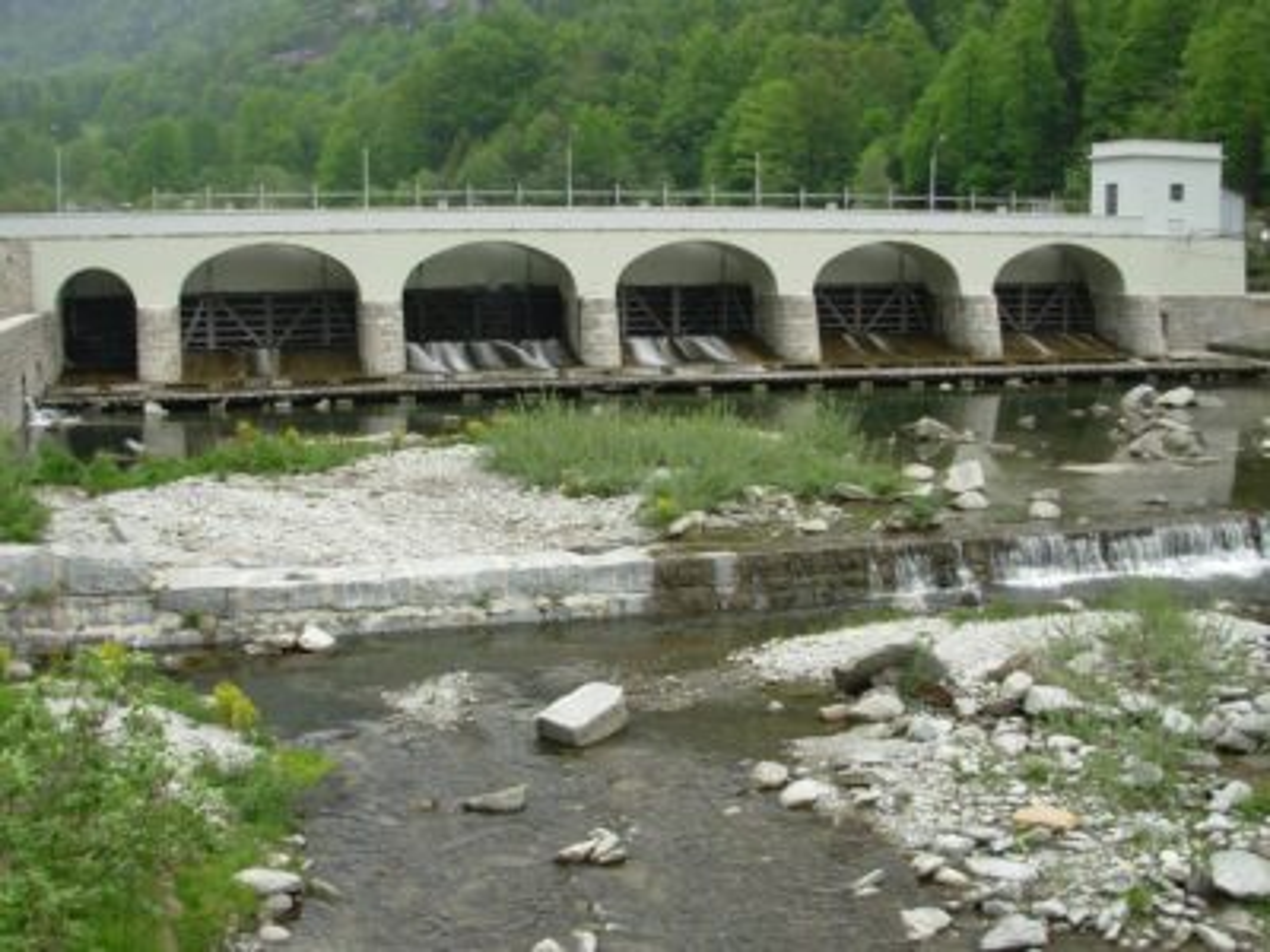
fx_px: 1394
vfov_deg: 37.7
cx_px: 635
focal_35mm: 38
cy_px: 476
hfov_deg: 49.0
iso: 50
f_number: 2.9
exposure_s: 1/342
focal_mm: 6.3
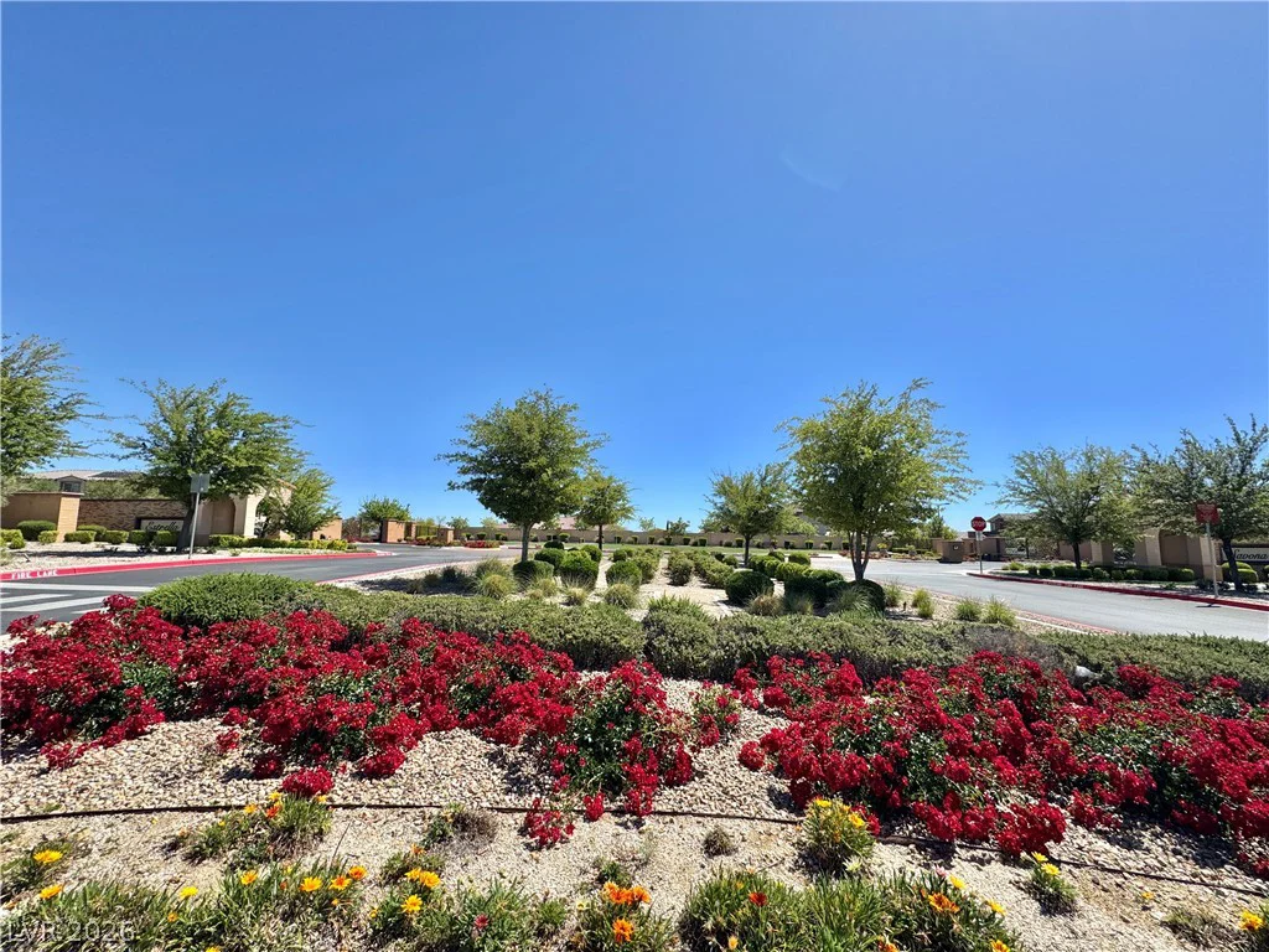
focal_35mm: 14
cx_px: 634
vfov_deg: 85.7
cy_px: 476
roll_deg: -0.3
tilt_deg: +4.9
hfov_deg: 102.1
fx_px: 513
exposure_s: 1/1976
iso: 50
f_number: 2.2
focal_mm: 2.22
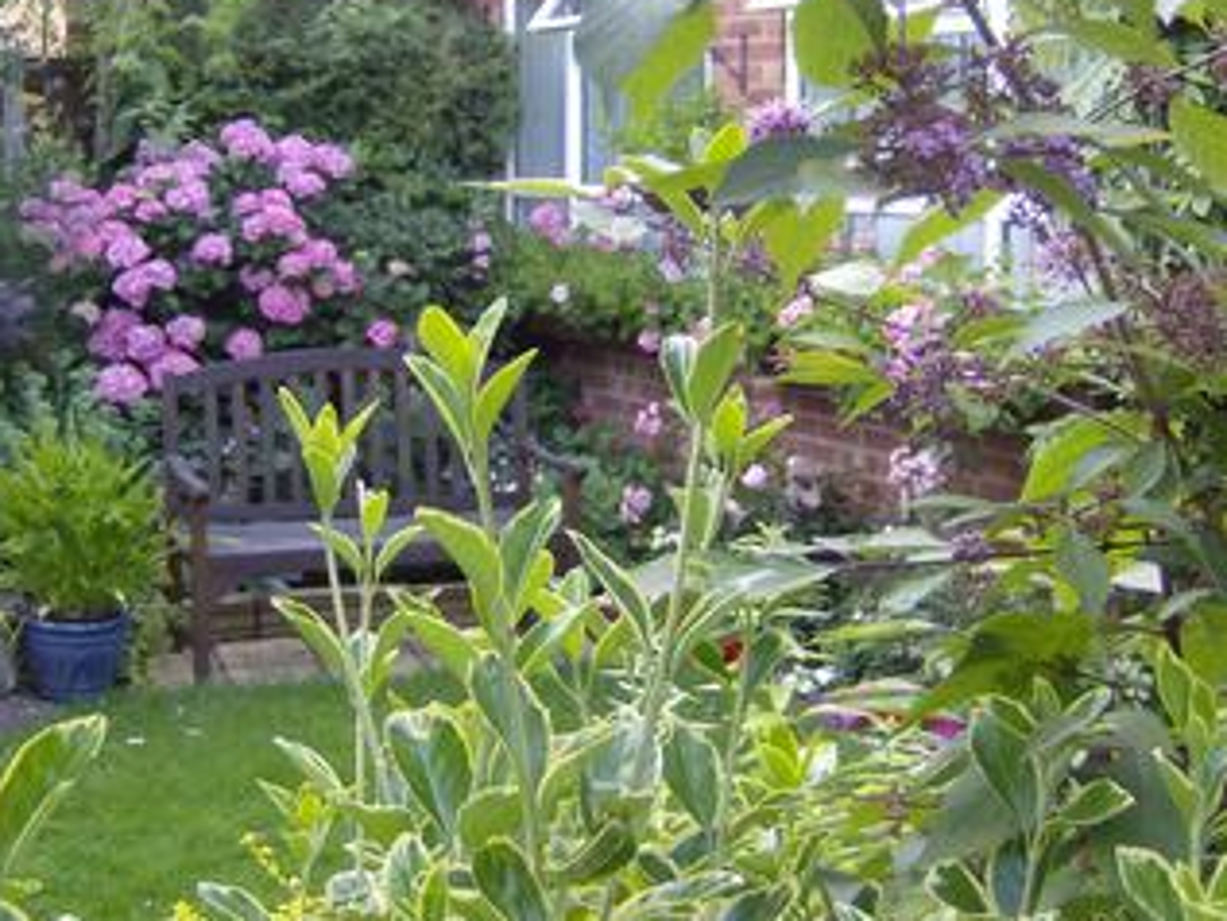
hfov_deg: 38.0
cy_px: 333
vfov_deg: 29.0
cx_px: 472
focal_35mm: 50
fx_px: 1773
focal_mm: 6
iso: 100
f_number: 2.8
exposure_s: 1/105
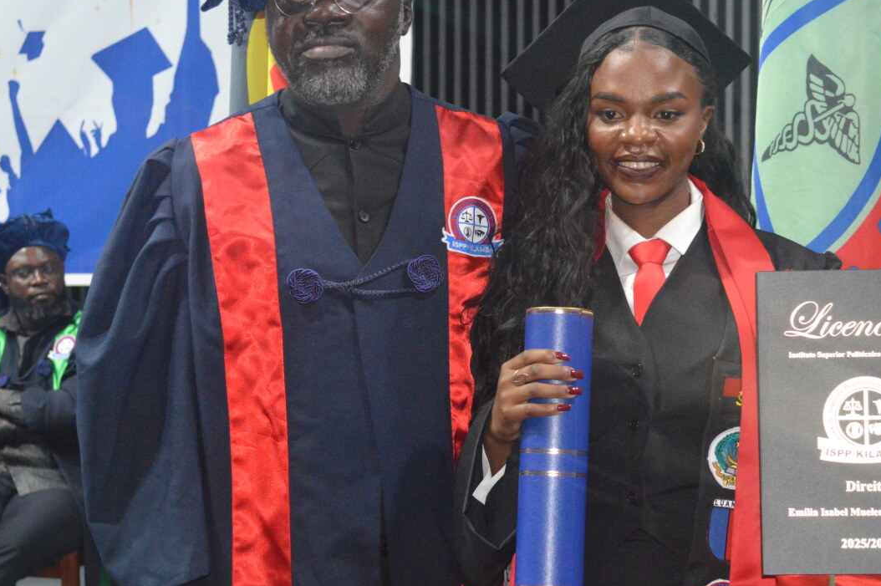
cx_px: 505
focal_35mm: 82
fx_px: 2005
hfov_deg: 24.8
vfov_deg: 16.6
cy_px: 262
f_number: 5
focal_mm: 36
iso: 2500
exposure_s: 1/60
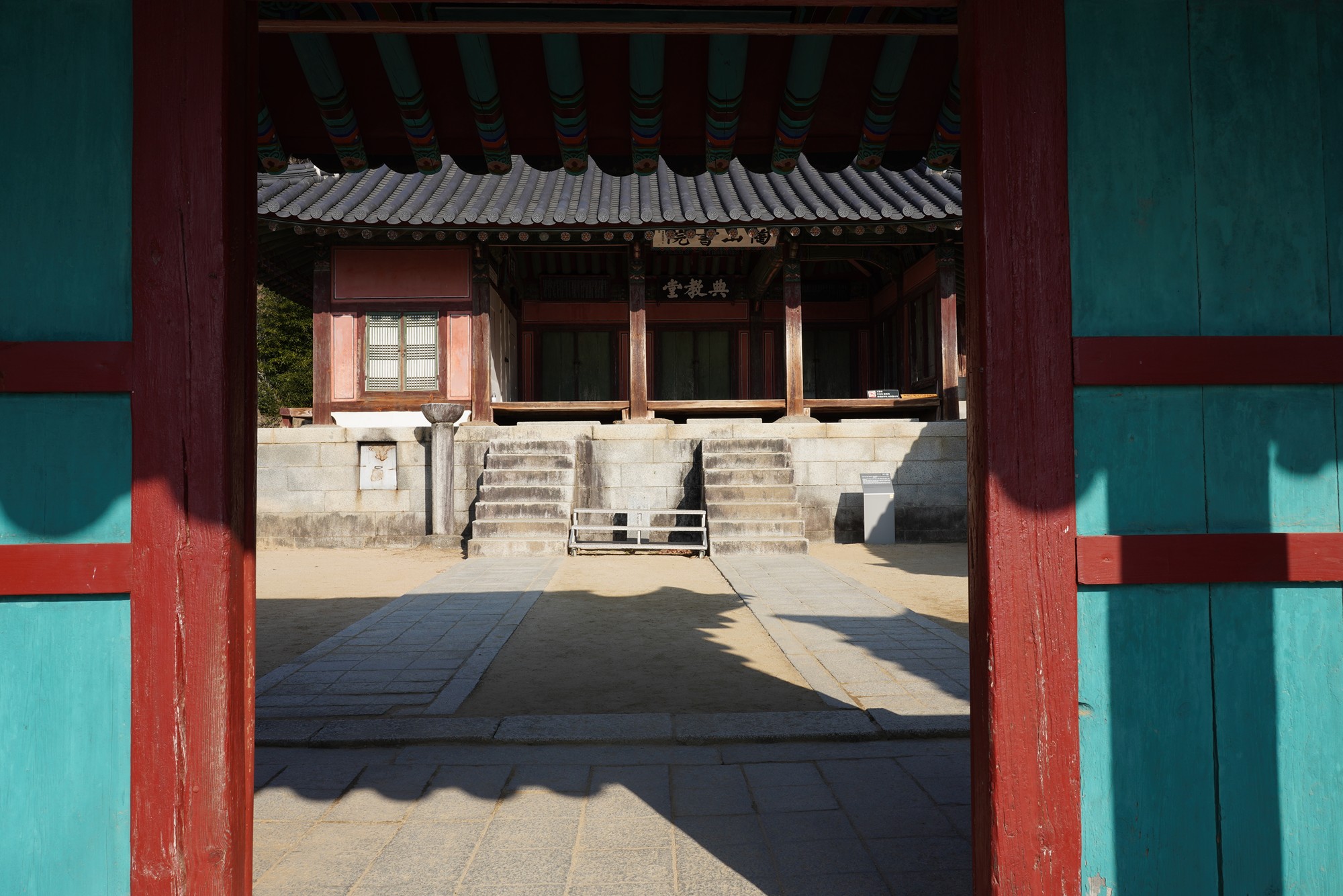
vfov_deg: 46.4
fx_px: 1045
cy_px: 448
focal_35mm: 28
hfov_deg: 65.5
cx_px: 672
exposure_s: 1/100
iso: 160
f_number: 16
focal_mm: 28
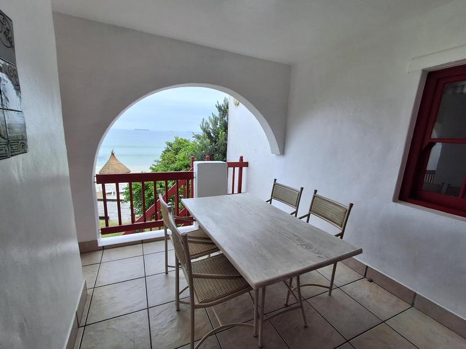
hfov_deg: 94.5
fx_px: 215
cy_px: 174
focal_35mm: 16
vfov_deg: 78.1
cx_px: 233
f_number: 2.2
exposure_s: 1/216
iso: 40
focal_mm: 1.64
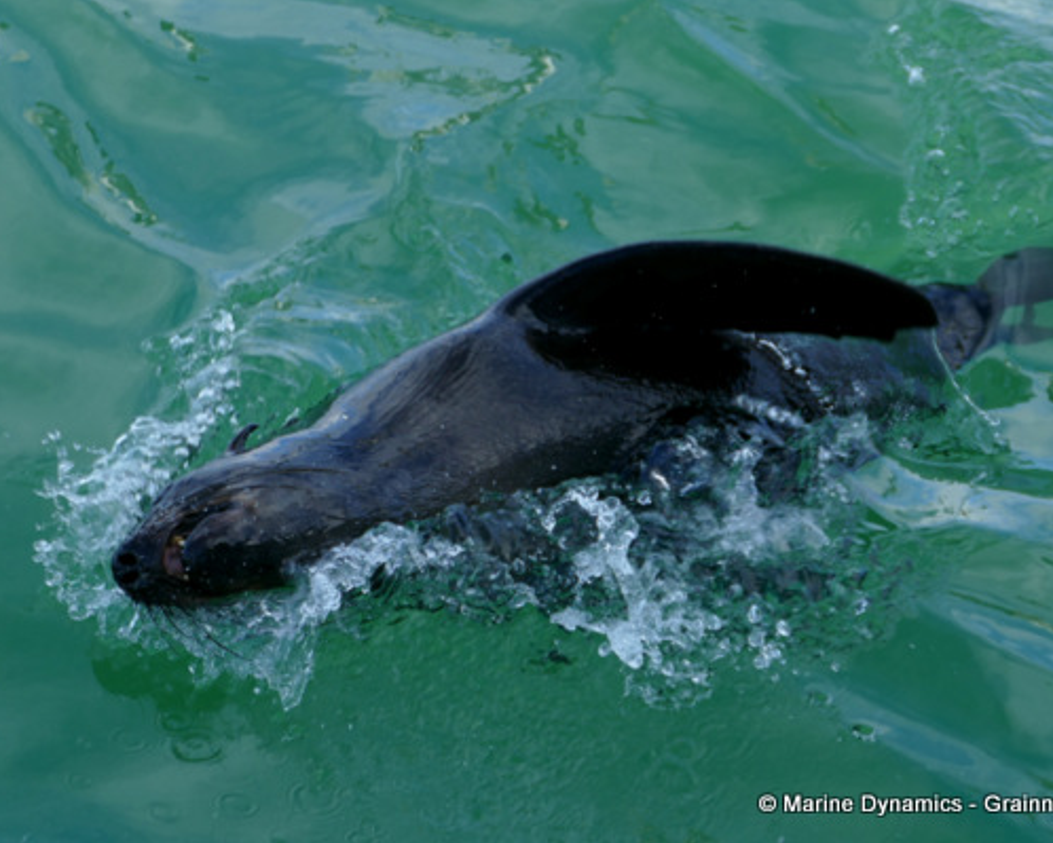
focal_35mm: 181
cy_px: 422
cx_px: 573
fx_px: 5644
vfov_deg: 8.5
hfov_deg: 10.7
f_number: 3.9
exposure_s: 1/400
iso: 125
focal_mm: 58.01
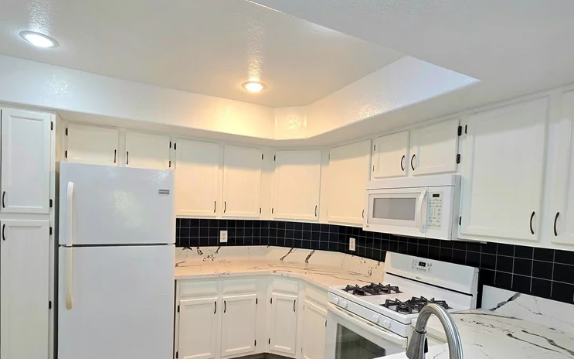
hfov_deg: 88.0
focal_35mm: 19
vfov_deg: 61.6
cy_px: 218
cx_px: 275
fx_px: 297
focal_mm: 2.2
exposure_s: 1/60.2
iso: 160
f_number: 2.2
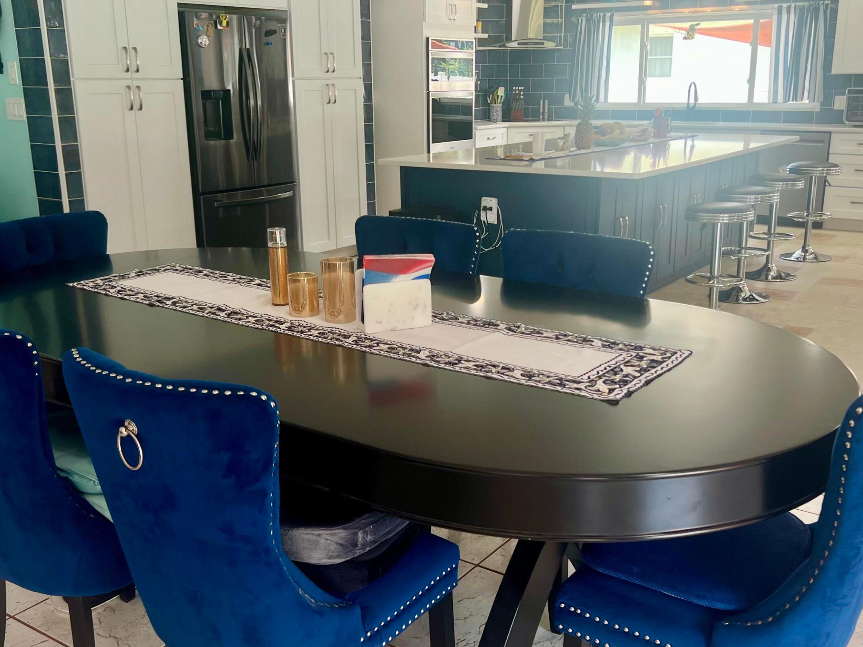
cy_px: 346
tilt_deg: -15.5
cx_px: 446
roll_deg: +0.7
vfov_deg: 38.6
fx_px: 922
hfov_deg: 50.1
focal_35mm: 37
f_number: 1.5
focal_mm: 5.7
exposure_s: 1/120
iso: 32
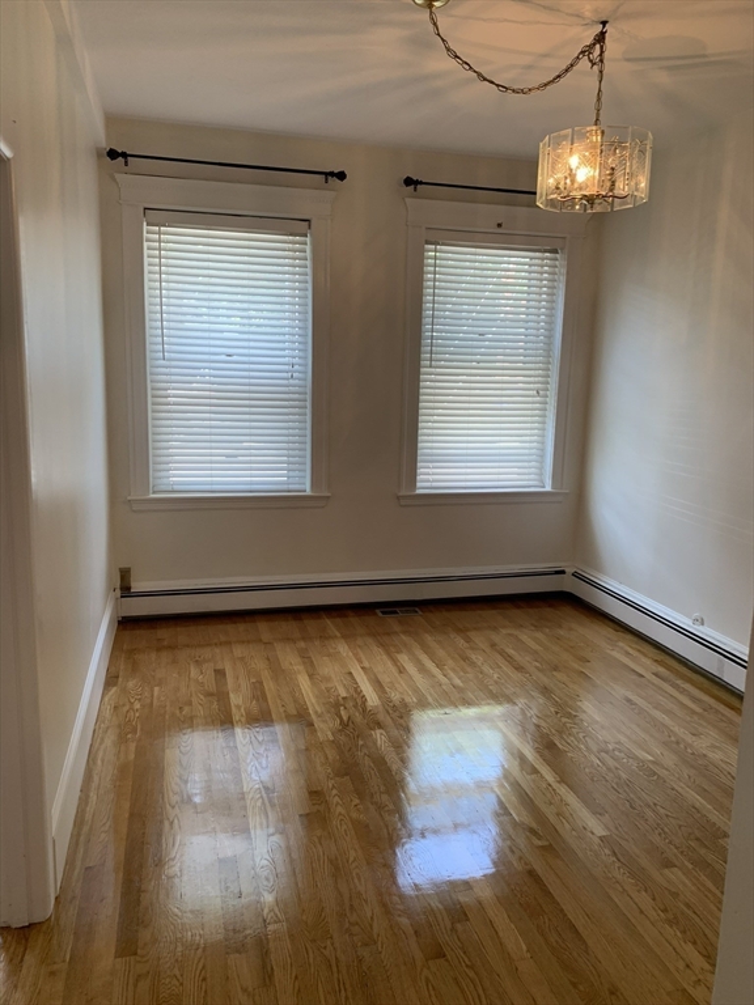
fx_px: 755
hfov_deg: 53.1
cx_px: 377
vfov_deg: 67.3
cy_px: 502
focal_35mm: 26
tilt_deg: -10.3
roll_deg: -2.0
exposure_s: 1/120
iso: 80
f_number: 1.8
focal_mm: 4.25
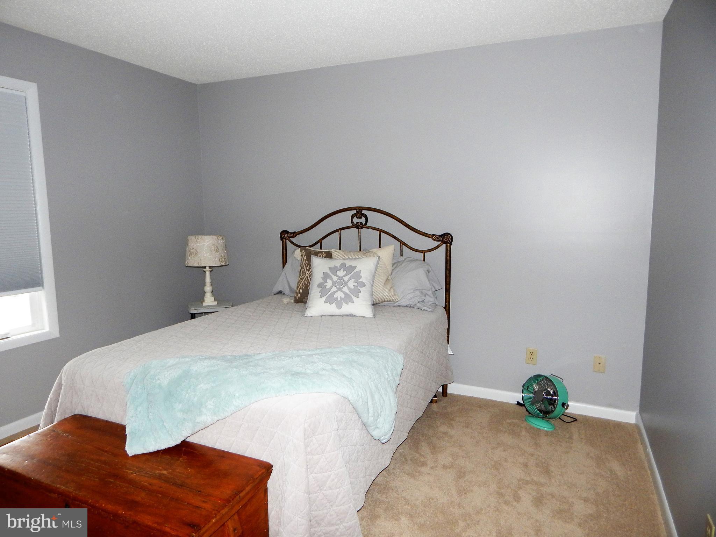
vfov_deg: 61.1
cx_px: 358
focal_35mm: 22
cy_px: 268
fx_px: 455
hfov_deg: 76.4
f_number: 3
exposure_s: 1/30
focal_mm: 4
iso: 200
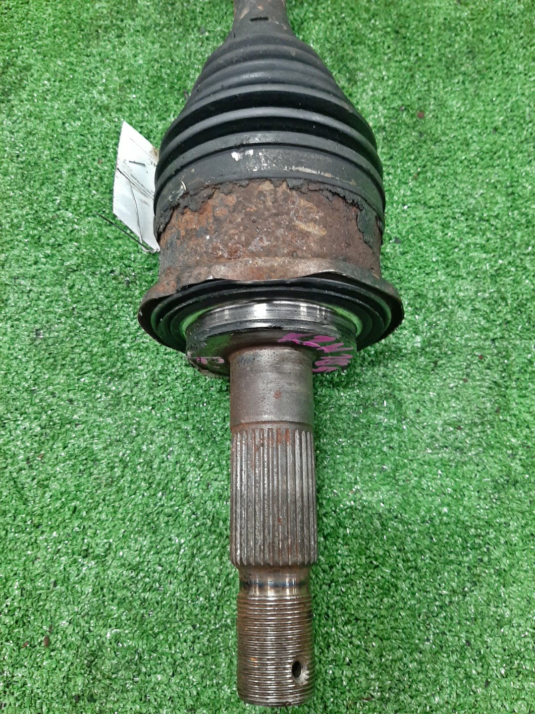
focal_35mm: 26
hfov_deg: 53.1
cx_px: 268
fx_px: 536
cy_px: 357
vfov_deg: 67.3
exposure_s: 1/25
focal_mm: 3.93
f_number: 1.7
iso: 215
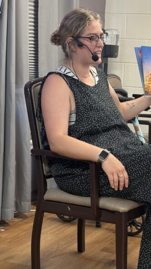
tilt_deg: -10.6
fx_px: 548
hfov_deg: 15.5
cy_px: 168
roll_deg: -2.5
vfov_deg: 27.4
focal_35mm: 77
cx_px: 129
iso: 125
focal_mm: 5.96
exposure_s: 1/40
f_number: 1.6
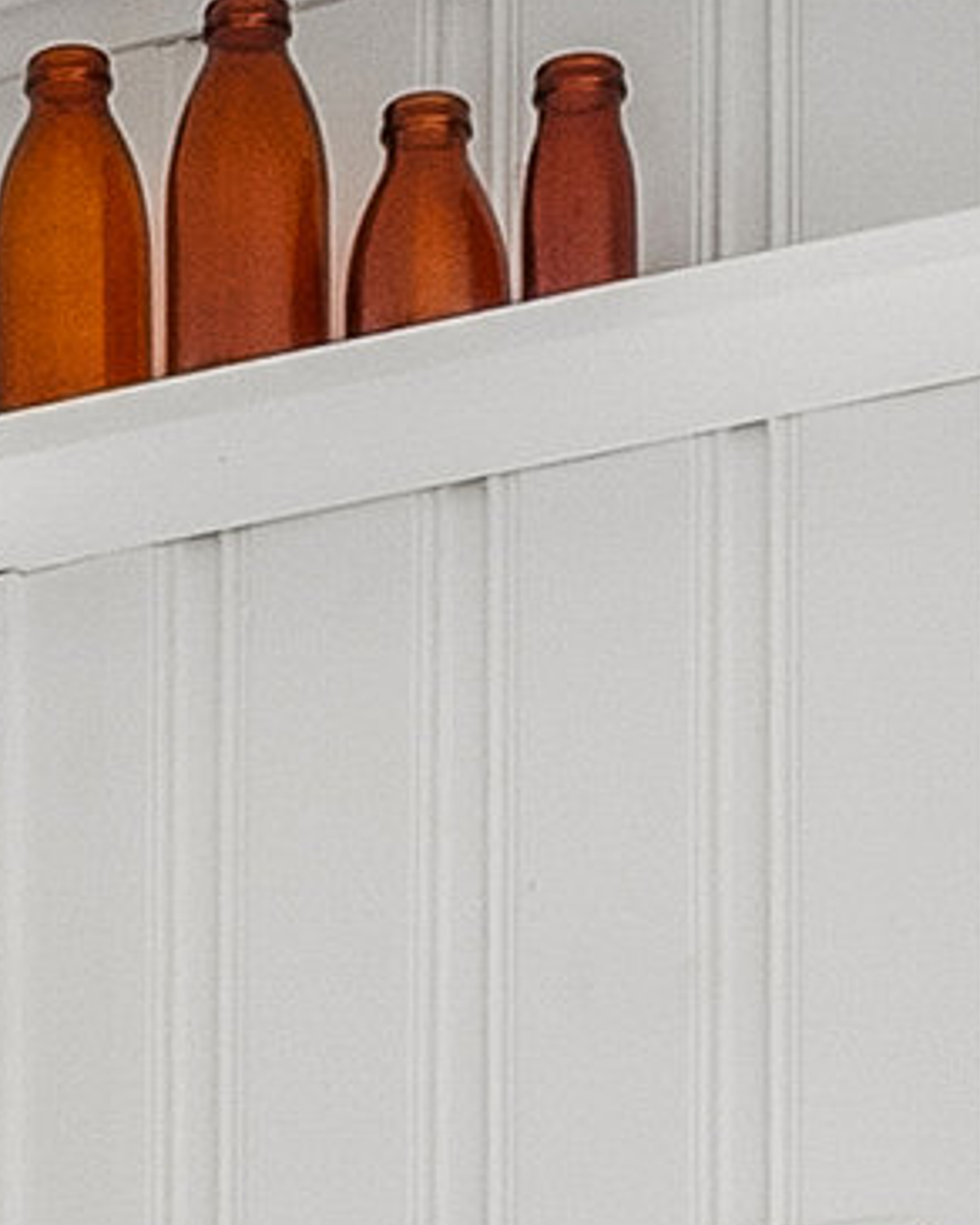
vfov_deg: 12.3
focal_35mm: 139
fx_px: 5039
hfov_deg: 10.7
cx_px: -520
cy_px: 2427
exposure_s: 1/40
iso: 200
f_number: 10
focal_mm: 12
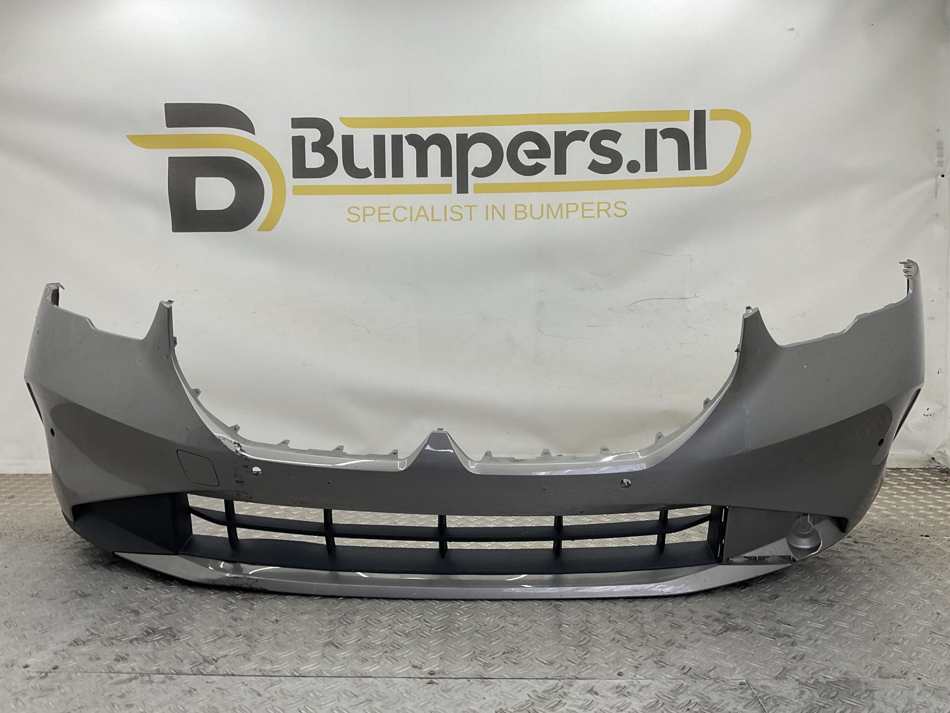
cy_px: 356
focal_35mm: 29
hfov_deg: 61.7
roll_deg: -0.1
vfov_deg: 48.2
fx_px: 796
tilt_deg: -6.4
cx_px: 475
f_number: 1.8
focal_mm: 3
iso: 20
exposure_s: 1/120
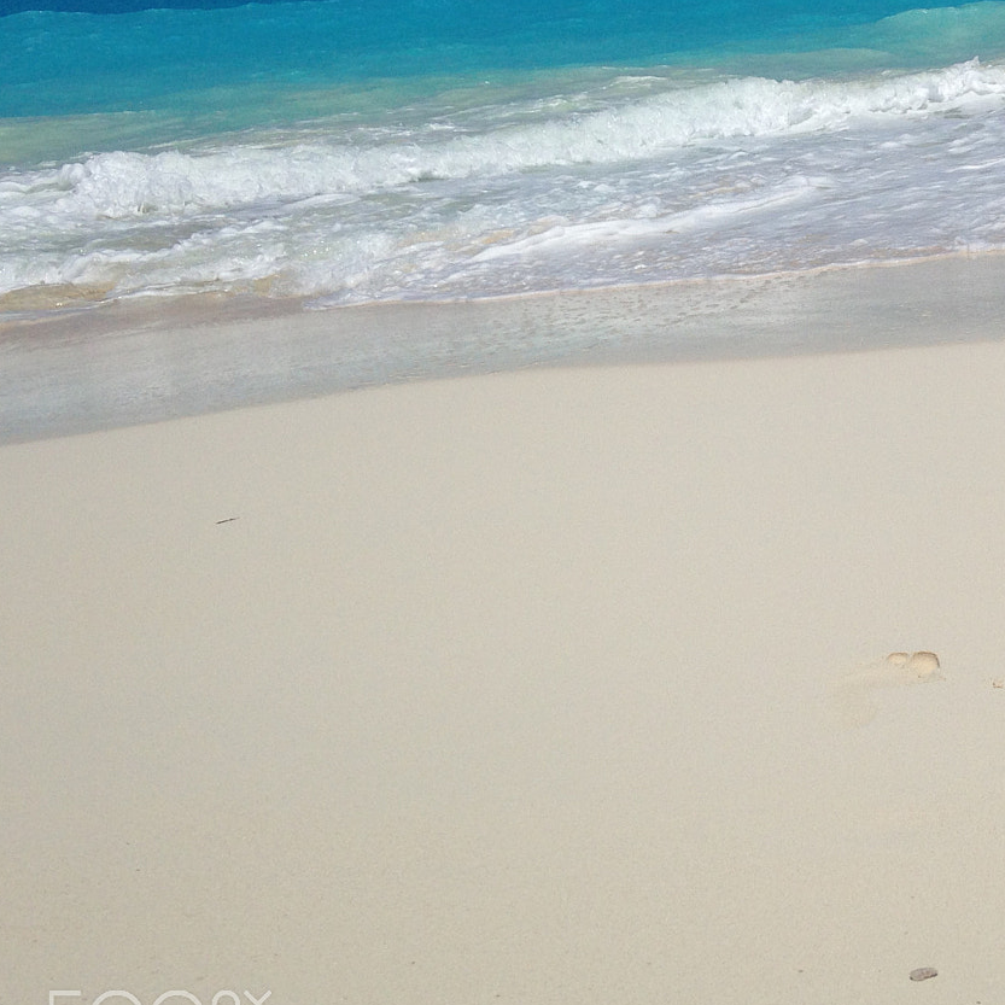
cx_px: 937
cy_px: 452
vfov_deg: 30.5
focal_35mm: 56
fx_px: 1839
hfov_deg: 29.1
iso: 50
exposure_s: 1/7752
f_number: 2.4
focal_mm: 4.12
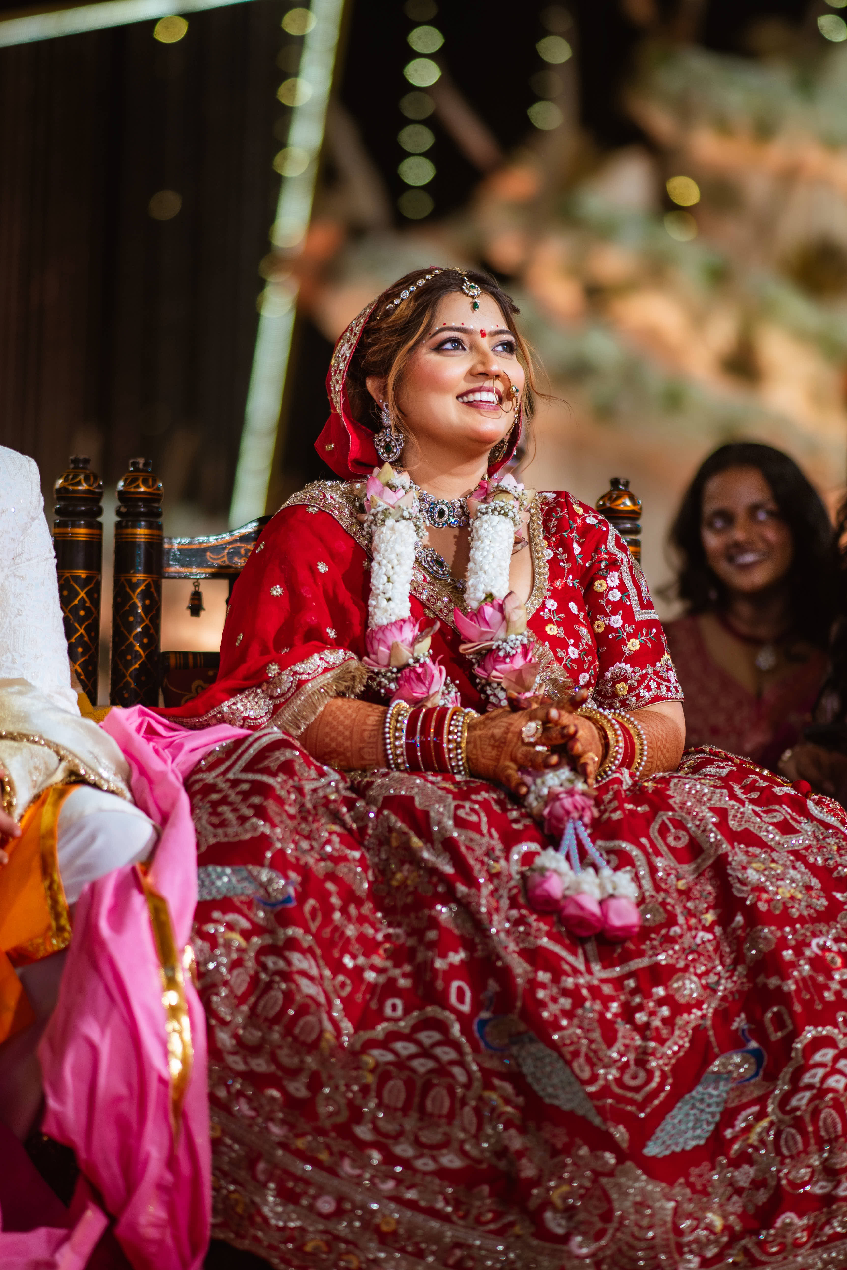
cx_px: 424
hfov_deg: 10.8
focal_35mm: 127
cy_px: 635
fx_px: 4479
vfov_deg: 16.1
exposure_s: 1/250
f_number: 1.4
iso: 250
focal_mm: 85
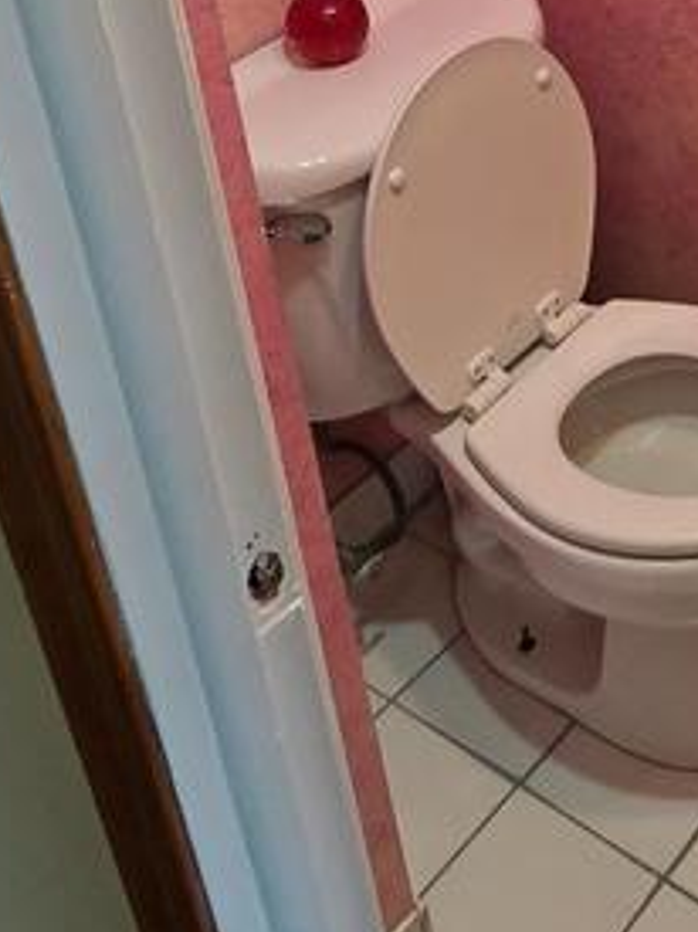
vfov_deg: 34.4
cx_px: 786
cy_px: 14
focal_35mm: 51
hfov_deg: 26.1
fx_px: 1372
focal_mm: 2.2
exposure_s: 1/60
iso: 125
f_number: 2.2
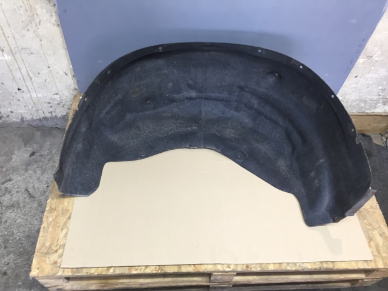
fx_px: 325
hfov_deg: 61.7
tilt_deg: -51.6
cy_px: 146
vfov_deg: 48.2
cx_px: 194
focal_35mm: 29
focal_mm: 4.15
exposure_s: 1/33
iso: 80
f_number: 2.2
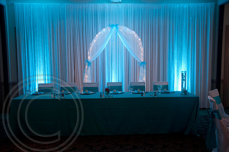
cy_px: 76
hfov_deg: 57.3
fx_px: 210
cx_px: 114
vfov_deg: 39.9
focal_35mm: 33
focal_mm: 22
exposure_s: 1/30
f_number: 3.8
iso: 800
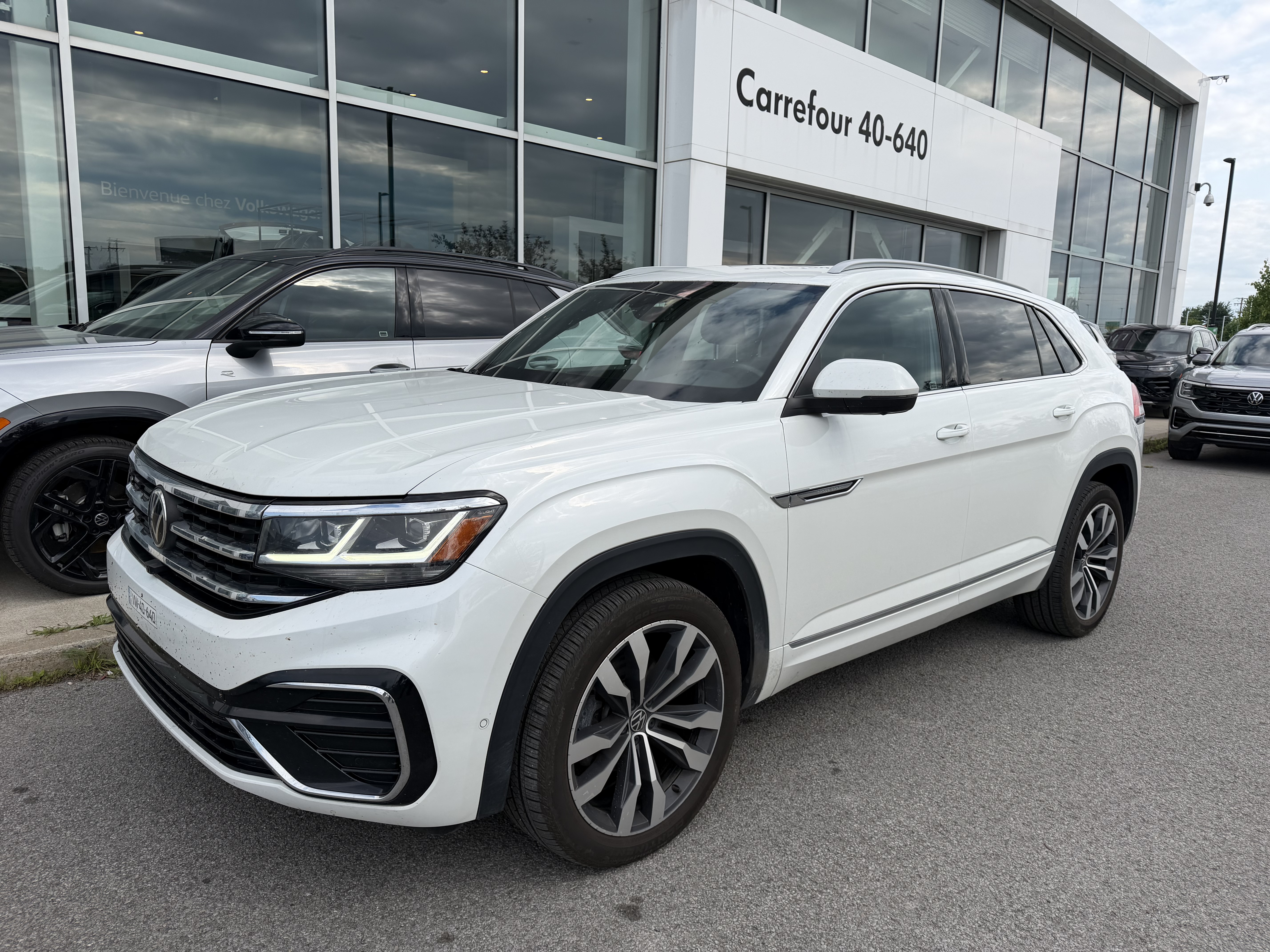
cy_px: 476
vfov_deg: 56.8
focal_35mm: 24
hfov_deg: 71.6
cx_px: 635
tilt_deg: -9.7
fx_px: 881
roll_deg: -1.9
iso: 80
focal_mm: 6.76
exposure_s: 1/3279
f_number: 1.78
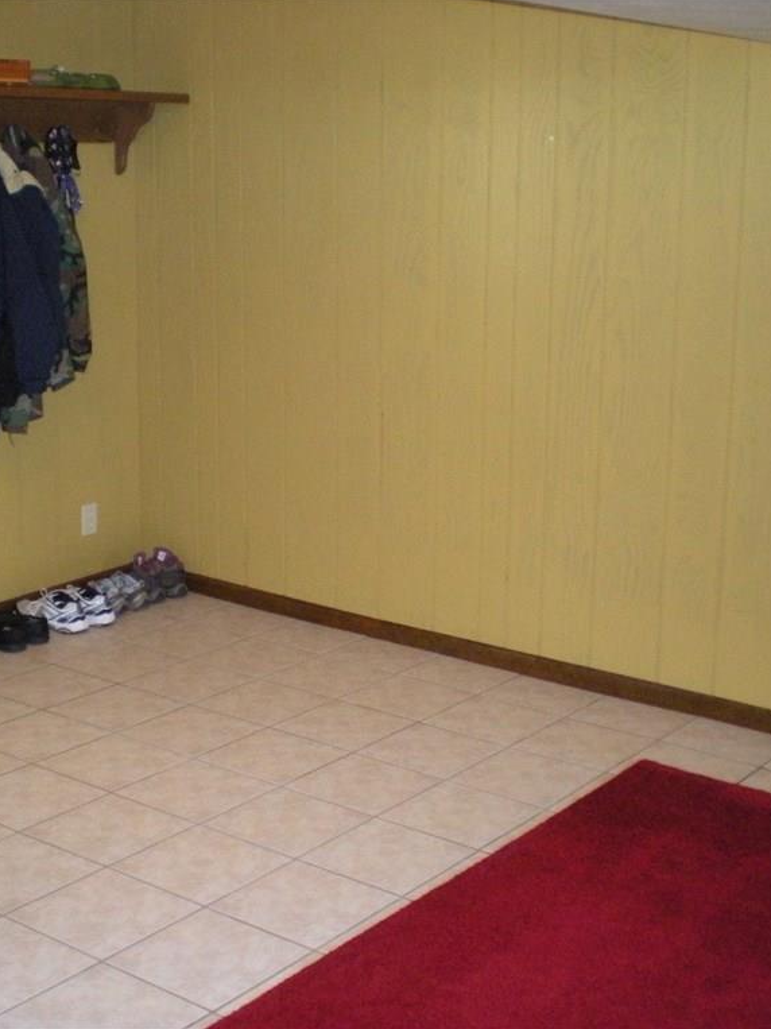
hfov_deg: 28.5
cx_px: 338
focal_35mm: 51
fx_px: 1515
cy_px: 512
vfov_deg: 37.5
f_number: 3.1
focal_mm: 6.3
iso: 496
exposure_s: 1/60
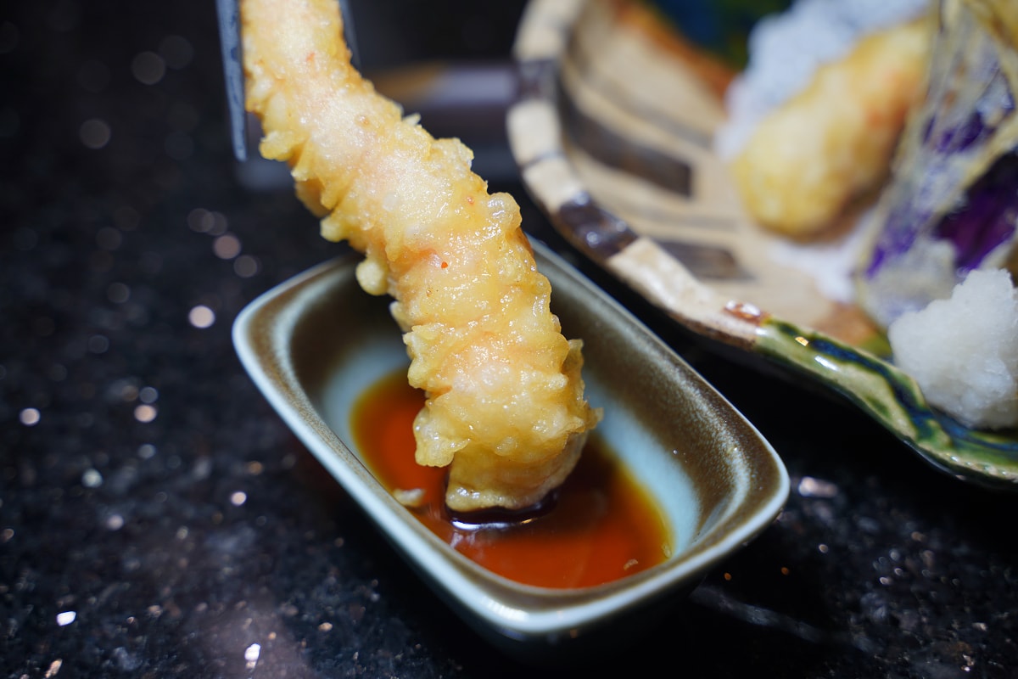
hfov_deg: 27.0
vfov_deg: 18.2
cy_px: 340
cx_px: 509
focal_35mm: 75
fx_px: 2121
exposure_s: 1/80
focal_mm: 75
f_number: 4
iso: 125
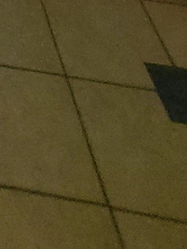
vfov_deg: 14.8
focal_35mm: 76
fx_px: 547
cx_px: -240
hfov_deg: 14.3
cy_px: -355
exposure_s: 1/10
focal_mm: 1.8
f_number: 2.2
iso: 1250
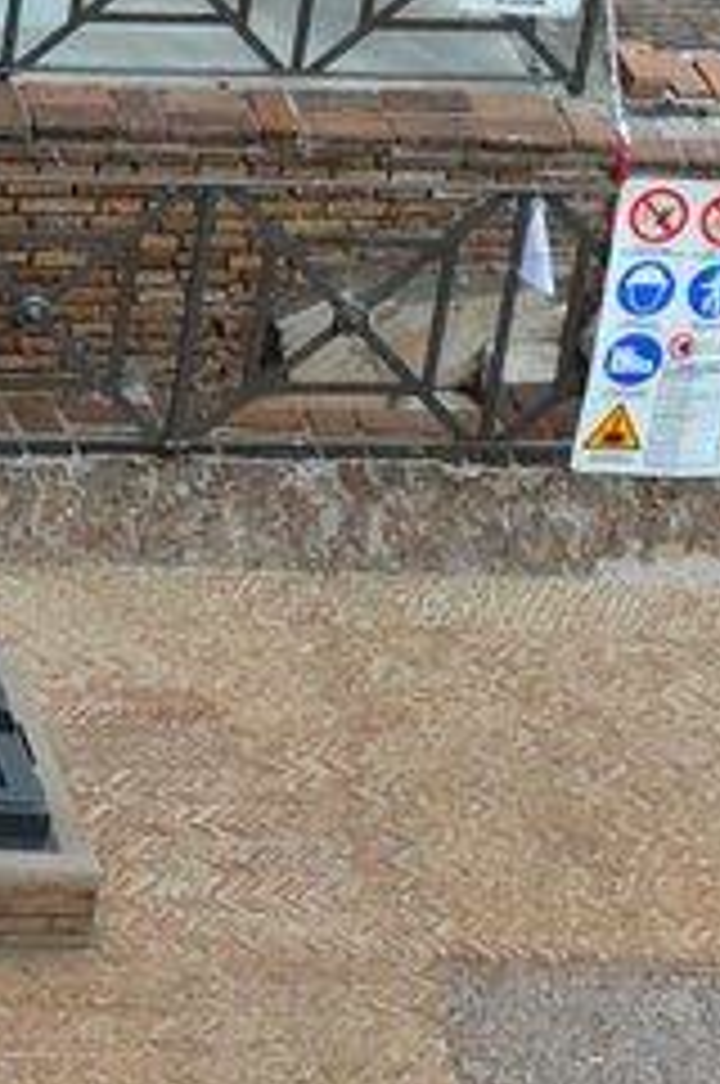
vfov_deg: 7.8
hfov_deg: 5.2
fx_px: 7882
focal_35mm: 262
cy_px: 1026
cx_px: 180
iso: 500
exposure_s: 1/500
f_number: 11
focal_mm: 42
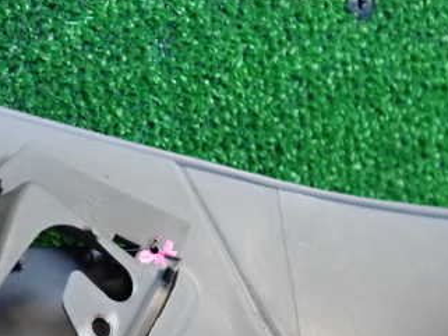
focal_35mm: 56
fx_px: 725
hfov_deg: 33.5
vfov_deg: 25.9
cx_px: 103
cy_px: 241
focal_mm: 5.4
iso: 2000
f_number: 2.3
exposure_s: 1/500
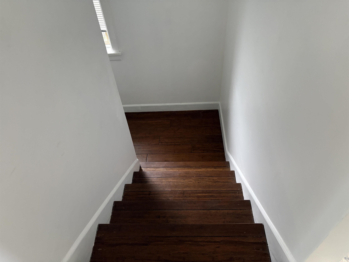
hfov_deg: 67.3
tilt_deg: -47.0
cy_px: 131
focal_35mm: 26
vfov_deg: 53.1
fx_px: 262
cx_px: 174
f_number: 1.6
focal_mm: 5.96
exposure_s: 1/40
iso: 640
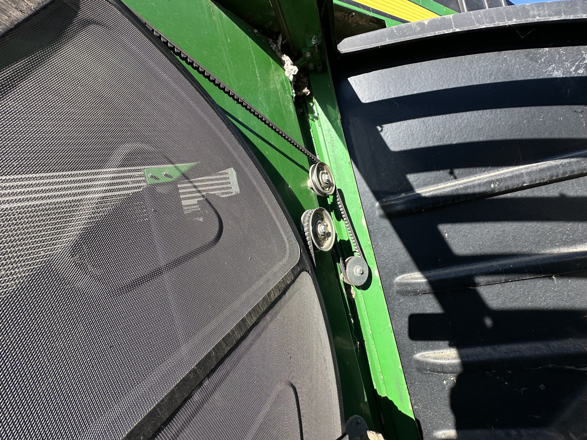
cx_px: 294
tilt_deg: +3.8
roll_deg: +15.8
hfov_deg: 102.1
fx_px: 237
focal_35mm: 14
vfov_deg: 85.7
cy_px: 220
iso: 40
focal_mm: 2.22
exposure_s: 1/769
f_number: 2.2
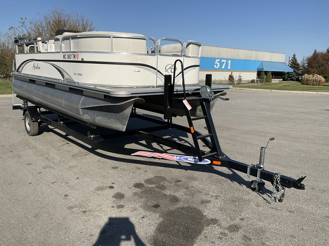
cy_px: 123
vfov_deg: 48.2
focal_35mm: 29
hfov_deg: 61.7
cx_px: 164
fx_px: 276
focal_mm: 3
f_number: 1.8
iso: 25
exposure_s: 1/2667
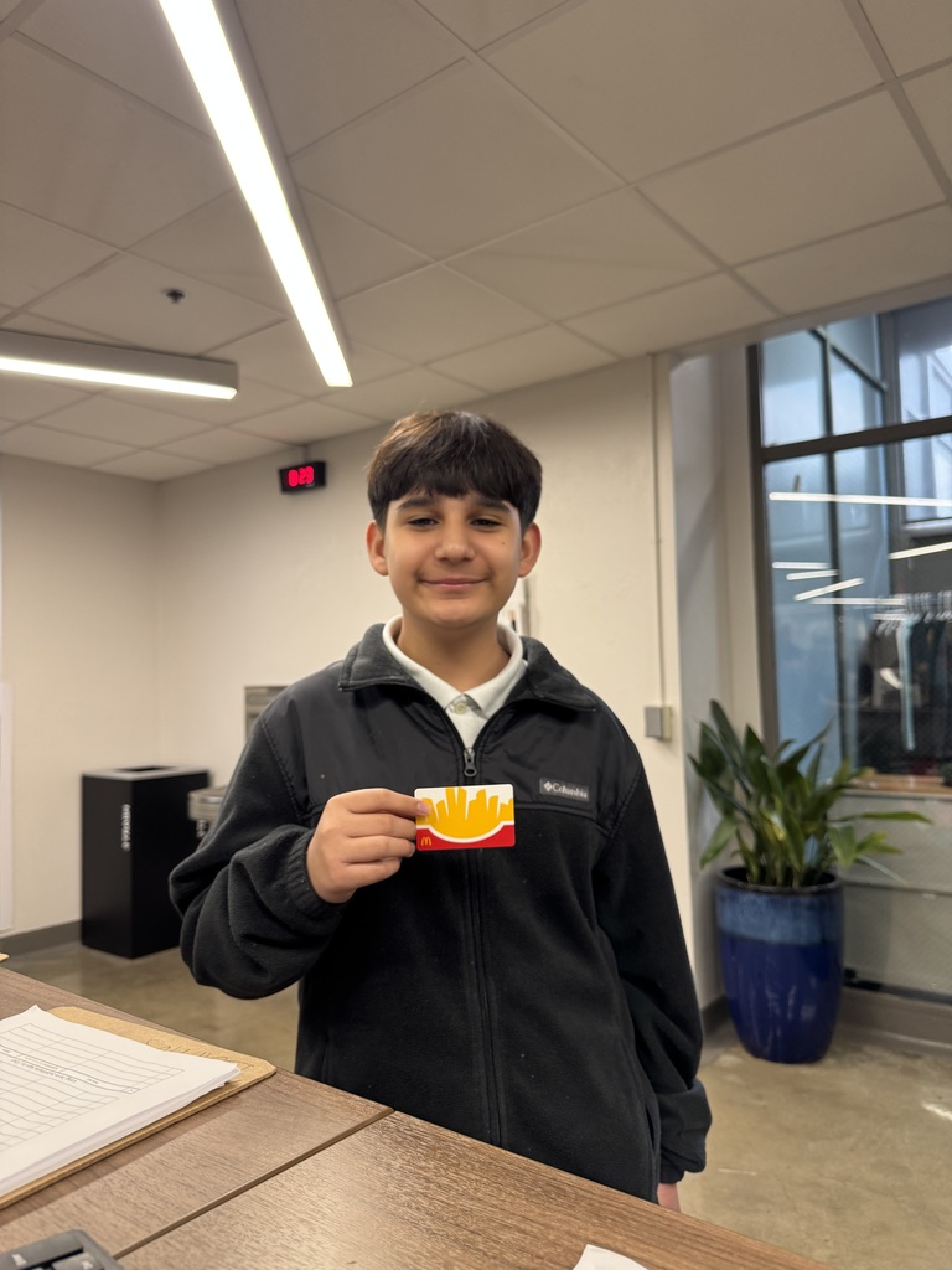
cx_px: 476
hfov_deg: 56.8
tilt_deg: +3.6
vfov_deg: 71.6
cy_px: 635
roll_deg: +1.2
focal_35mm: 24
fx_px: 880
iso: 160
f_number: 1.78
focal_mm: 6.76
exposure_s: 1/60
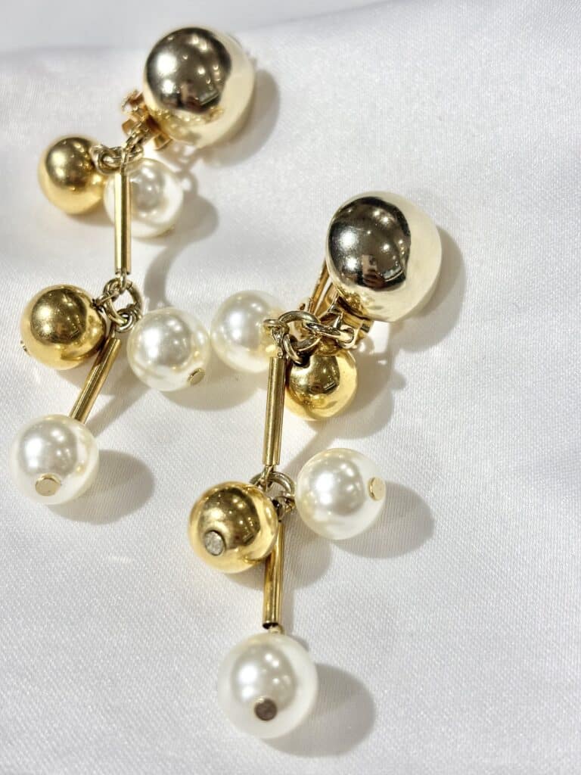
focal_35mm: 52
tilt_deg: -47.3
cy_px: 388
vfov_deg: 36.8
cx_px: 290
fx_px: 1164
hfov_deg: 28.0
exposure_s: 1/280
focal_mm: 5.96
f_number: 1.6
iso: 32
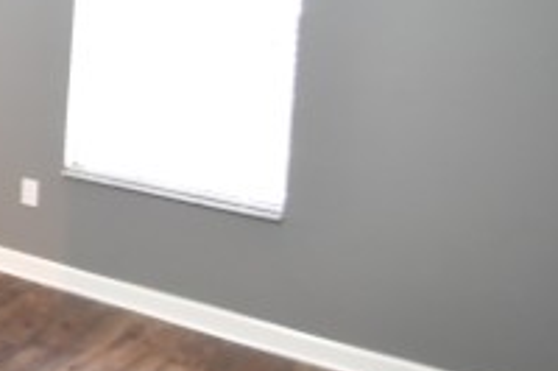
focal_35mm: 54
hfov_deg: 27.0
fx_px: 836
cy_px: 6
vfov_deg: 24.0
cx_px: -265
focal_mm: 10
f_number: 3.5
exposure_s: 1/6
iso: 800
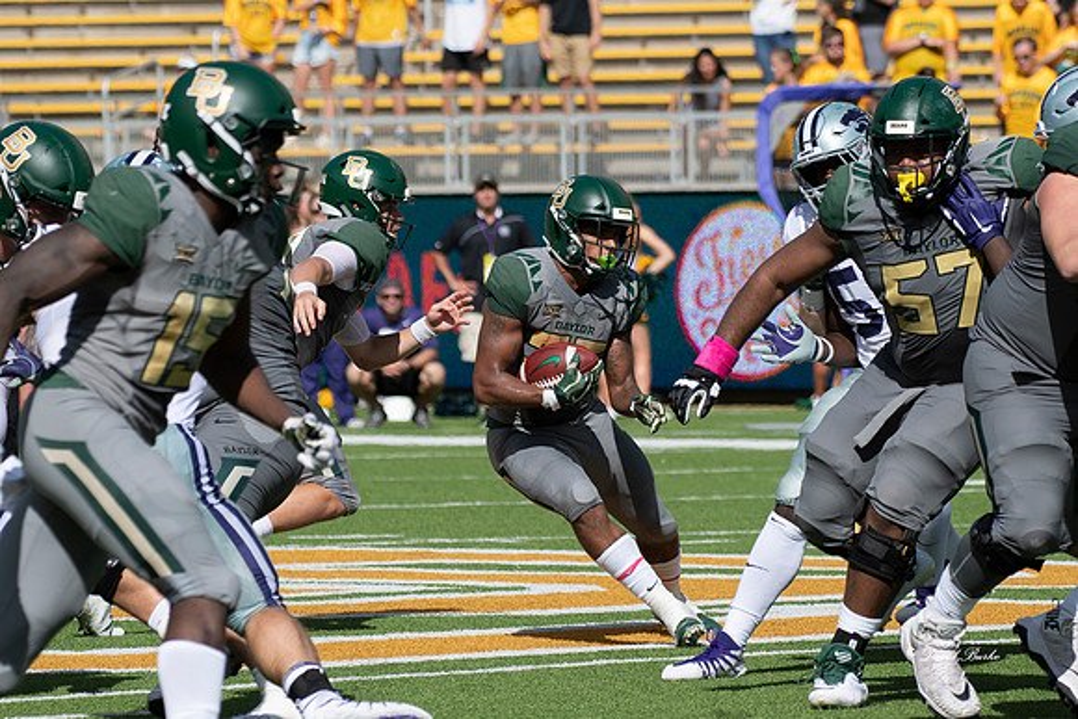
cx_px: 430
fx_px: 11349
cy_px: 287
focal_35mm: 379
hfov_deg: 5.4
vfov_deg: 3.6
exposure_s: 1/1250
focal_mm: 210
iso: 125
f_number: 5.6
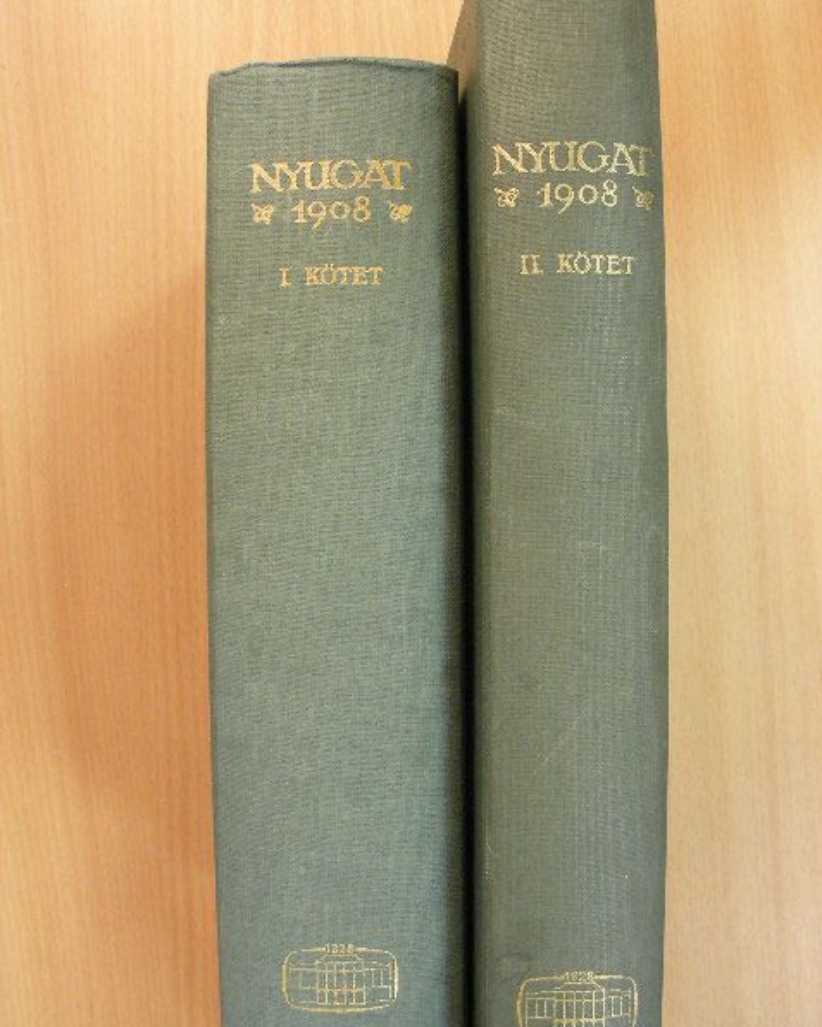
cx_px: 412
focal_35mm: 43
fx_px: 1307
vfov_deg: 42.9
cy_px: 539
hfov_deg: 34.9
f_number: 3.5
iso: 200
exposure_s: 1/9.2
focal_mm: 6.8
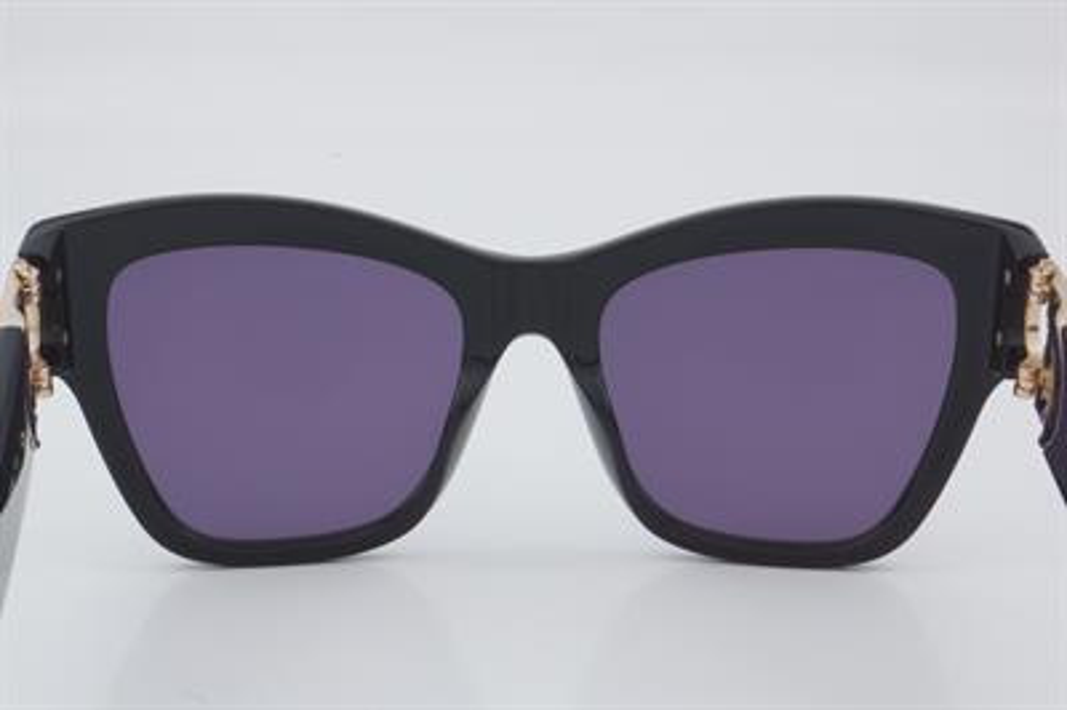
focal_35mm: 75
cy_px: 355
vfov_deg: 18.2
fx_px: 2221
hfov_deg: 27.0
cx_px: 534
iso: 100
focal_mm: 50
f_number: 32
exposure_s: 1/3
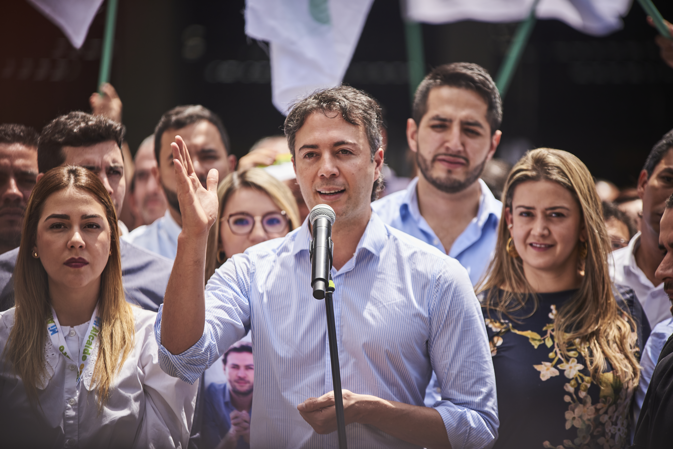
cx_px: 336
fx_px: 3740
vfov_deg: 6.9
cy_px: 224
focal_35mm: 200
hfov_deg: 10.3
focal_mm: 200
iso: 160
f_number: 2.8
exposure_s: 1/1250
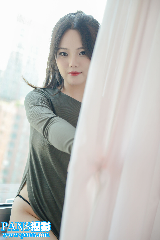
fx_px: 320
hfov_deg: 28.1
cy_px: 120
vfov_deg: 41.1
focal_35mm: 48
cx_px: 80
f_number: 2.8
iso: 320
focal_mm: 48
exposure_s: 1/100
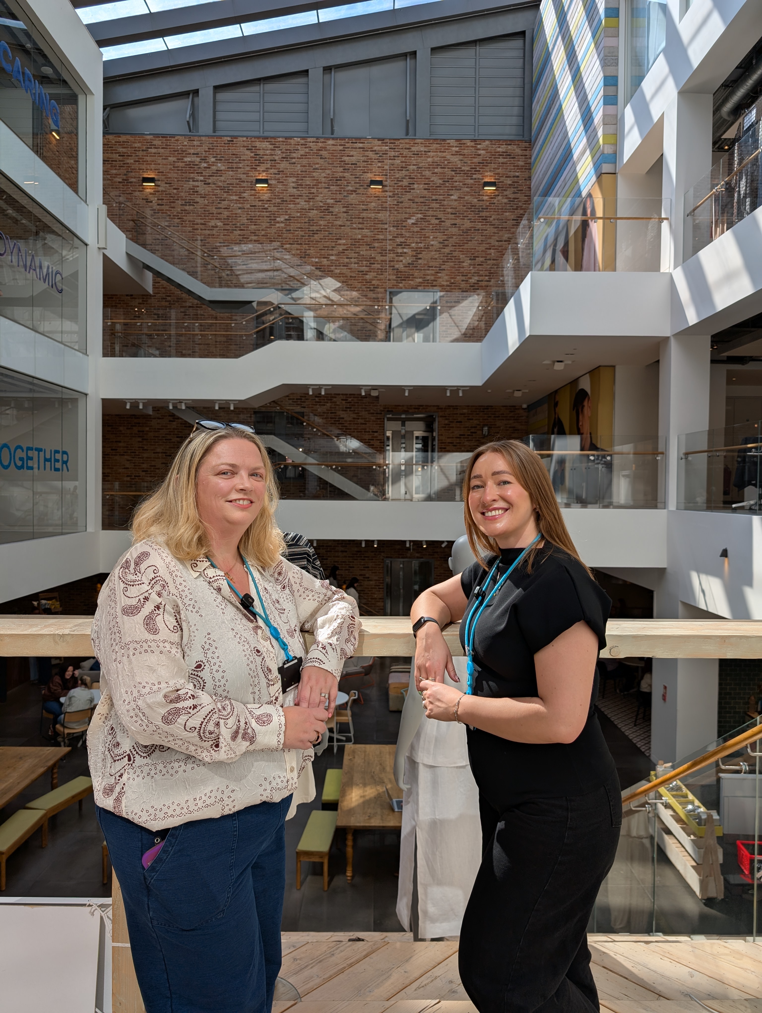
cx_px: 381
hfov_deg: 56.9
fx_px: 703
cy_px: 506
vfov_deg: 71.5
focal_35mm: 24
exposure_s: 1/451
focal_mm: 6.9
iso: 18
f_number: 1.68
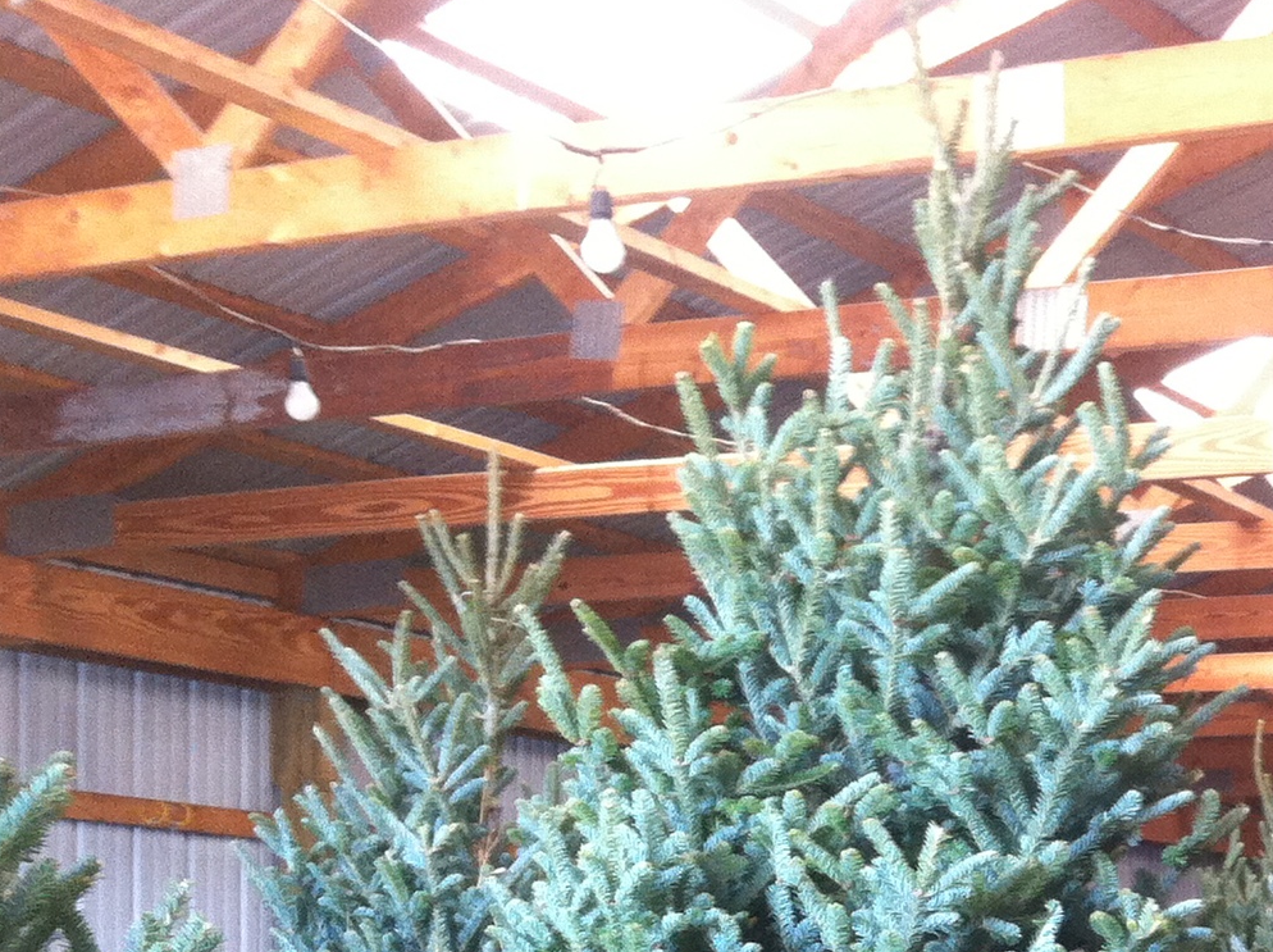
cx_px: 1493
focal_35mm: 88
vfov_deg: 16.0
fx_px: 3232
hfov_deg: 20.9
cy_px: 1181
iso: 160
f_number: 2.8
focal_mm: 3.85
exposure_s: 1/15
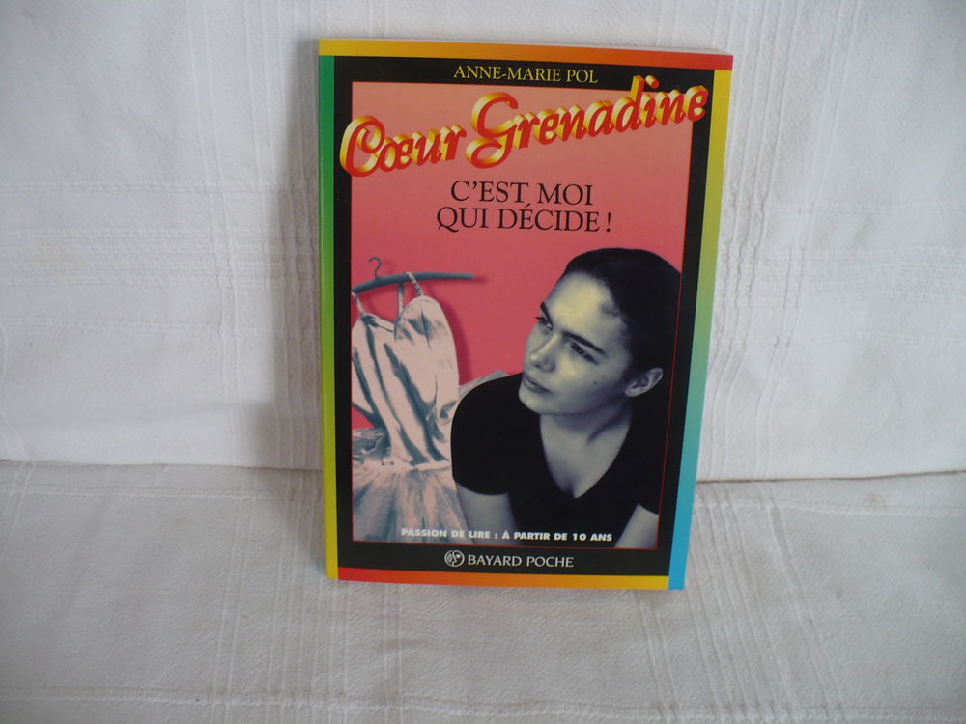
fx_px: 1033
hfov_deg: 50.1
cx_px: 483
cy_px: 362
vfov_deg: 38.7
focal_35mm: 37
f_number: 2.8
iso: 125
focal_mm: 6.1
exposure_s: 1/30
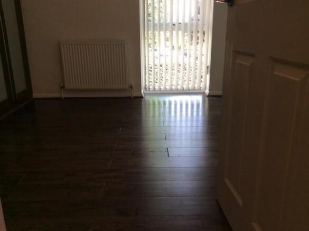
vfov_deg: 44.1
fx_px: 285
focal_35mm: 32
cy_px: 116
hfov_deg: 56.9
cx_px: 154
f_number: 2.4
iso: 40
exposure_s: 1/60
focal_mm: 3.3
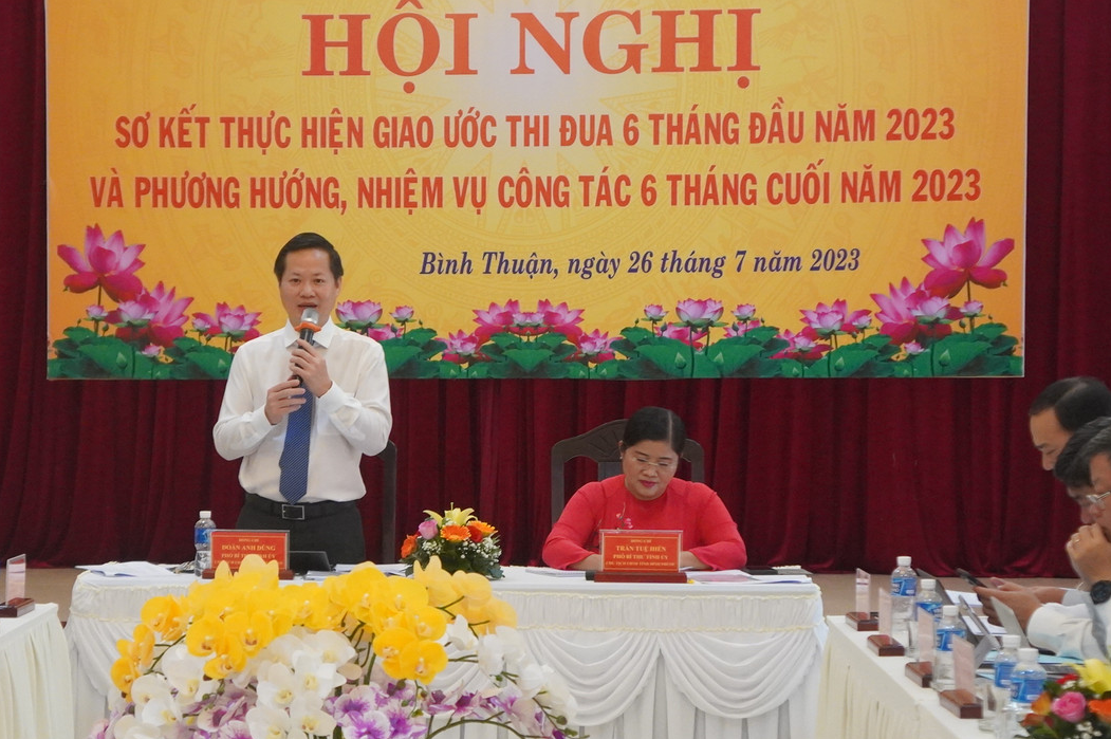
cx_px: 336
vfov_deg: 12.8
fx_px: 3297
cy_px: 471
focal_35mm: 107
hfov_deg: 19.0
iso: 2500
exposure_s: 1/160
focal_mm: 39
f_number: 4.5
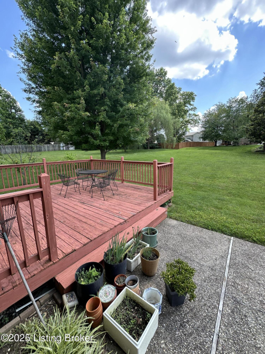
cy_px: 177
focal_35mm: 14
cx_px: 132
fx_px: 143
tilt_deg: -11.4
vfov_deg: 102.1
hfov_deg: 85.7
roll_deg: -0.1
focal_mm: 2.22
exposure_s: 1/307
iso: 40
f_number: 2.2
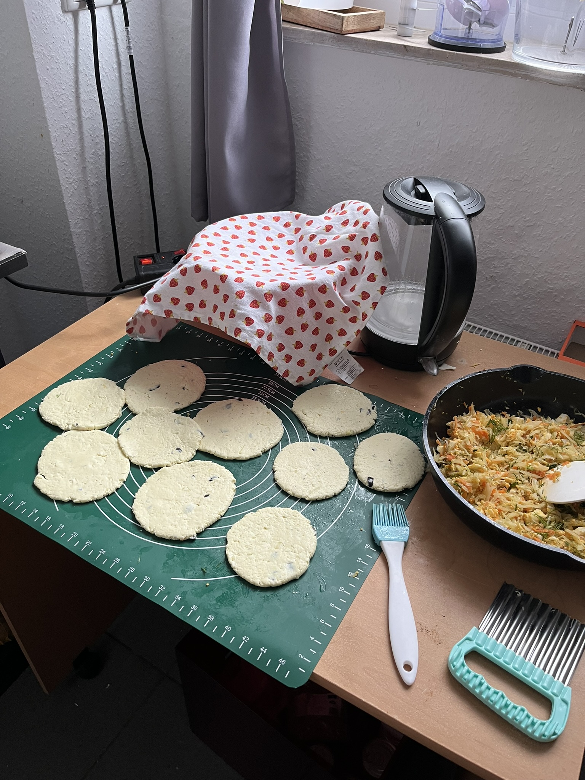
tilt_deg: -41.6
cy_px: 390
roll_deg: -3.1
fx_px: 586
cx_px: 292
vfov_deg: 67.3
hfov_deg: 53.1
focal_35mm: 26
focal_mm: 5.1
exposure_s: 1/63
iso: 125
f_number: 1.6
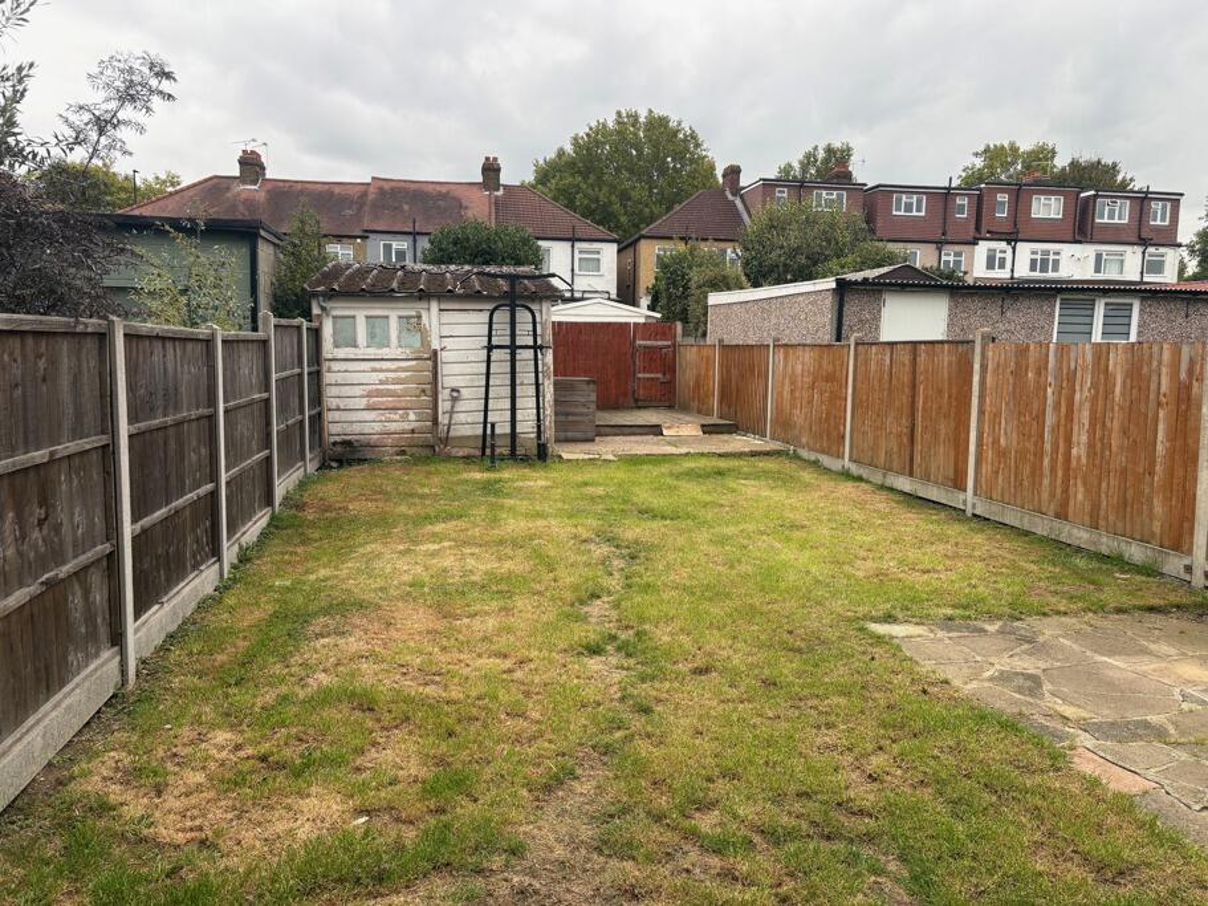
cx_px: 604
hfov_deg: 67.3
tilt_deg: -6.2
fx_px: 907
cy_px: 453
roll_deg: -0.3
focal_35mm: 26
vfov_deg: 53.1
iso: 50
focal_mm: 5.96
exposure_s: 1/647
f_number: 1.6
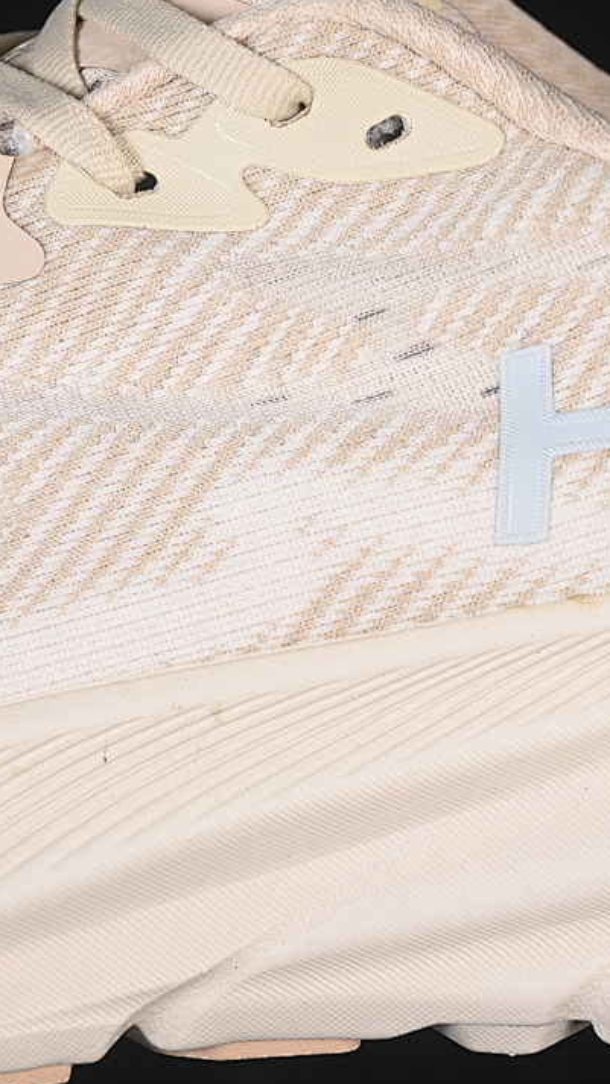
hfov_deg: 10.2
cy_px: 544
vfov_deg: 18.0
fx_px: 3422
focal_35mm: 119
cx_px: 281
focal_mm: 50
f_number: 7.1
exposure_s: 1/80
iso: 160
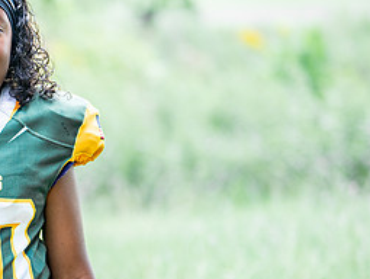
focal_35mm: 135
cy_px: 154
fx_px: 1445
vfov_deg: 11.0
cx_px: -25
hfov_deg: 14.3
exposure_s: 1/800
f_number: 1.2
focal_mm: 50
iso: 320
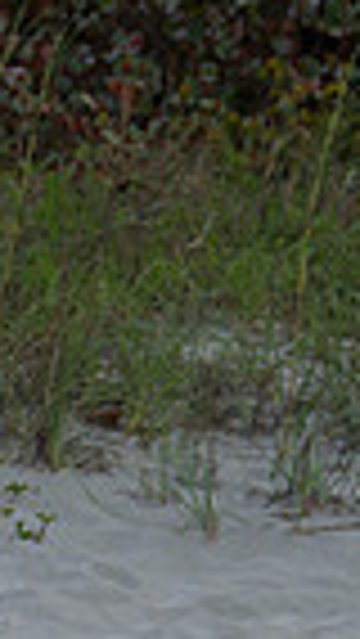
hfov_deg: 3.9
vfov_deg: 7.0
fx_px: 5221
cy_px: 702
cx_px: -189
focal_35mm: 308
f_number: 5.6
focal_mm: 62
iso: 100
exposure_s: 1/250
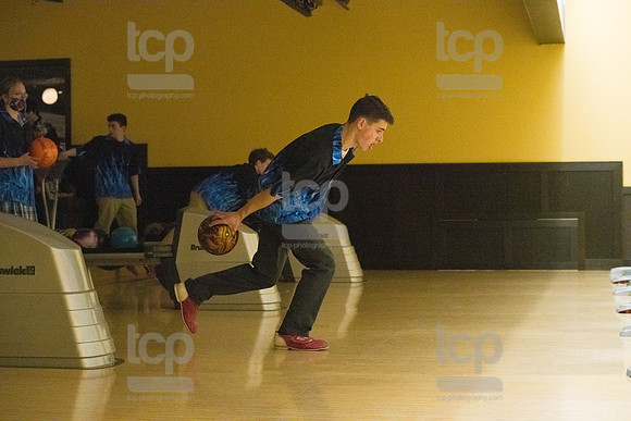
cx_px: 316
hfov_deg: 27.0
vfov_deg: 18.2
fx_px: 1315
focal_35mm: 75
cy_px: 210
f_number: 4.5
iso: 10000
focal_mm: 75
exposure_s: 1/1000
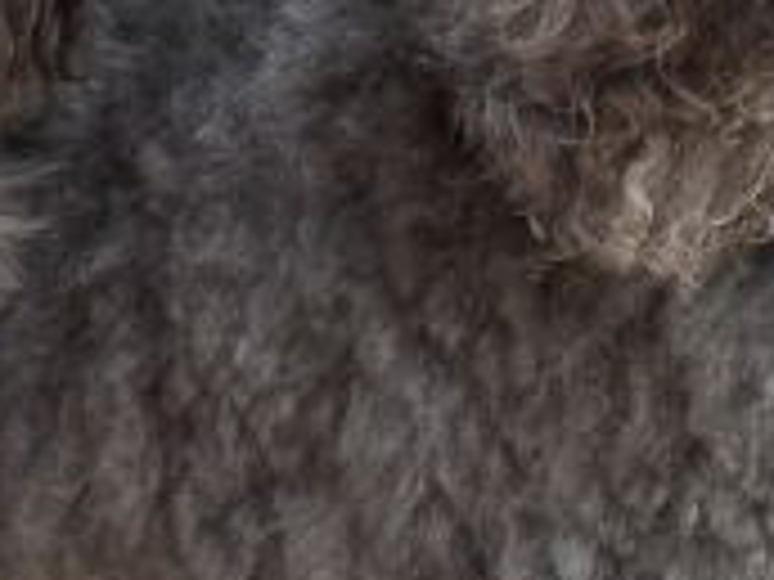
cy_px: -54
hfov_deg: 8.9
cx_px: 238
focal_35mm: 223
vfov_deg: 6.6
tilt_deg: -39.0
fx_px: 4986
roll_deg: -4.0
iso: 80
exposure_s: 1/139
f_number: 1.78
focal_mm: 6.86
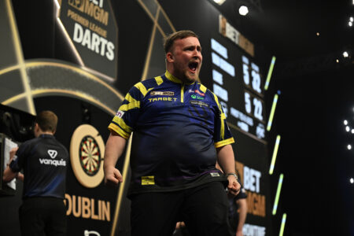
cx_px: 177
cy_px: 118
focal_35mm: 72
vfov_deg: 18.9
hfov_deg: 28.1
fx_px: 708
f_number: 2.8
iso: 2000
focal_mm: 72
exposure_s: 1/640
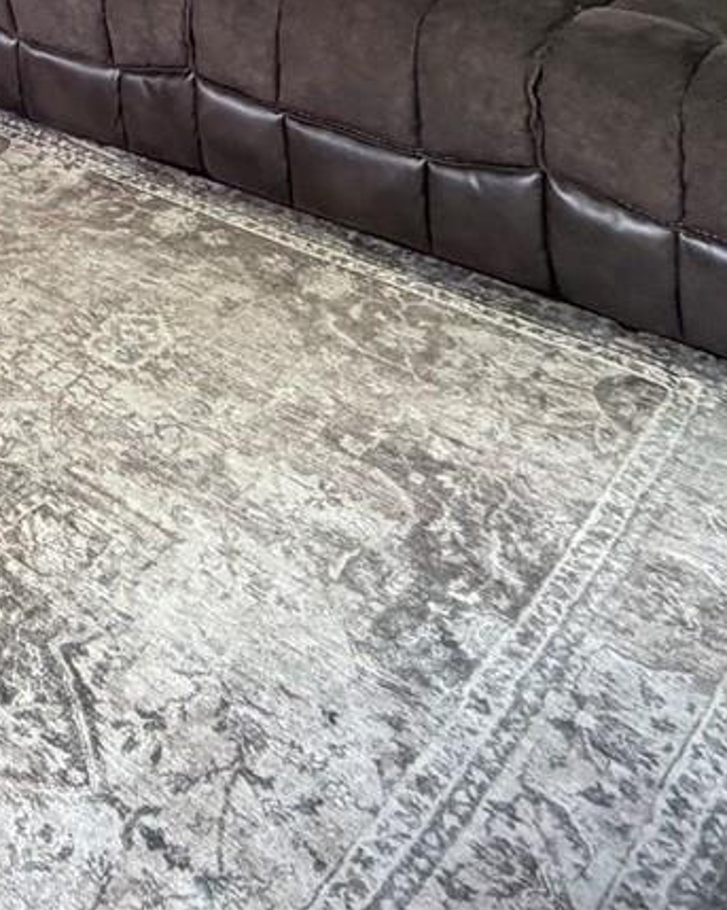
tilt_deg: -5.3
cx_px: -233
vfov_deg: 28.1
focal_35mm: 51
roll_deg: +4.7
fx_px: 1372
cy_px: -361
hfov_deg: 25.3
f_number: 2.2
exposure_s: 1/60
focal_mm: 2.22
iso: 400
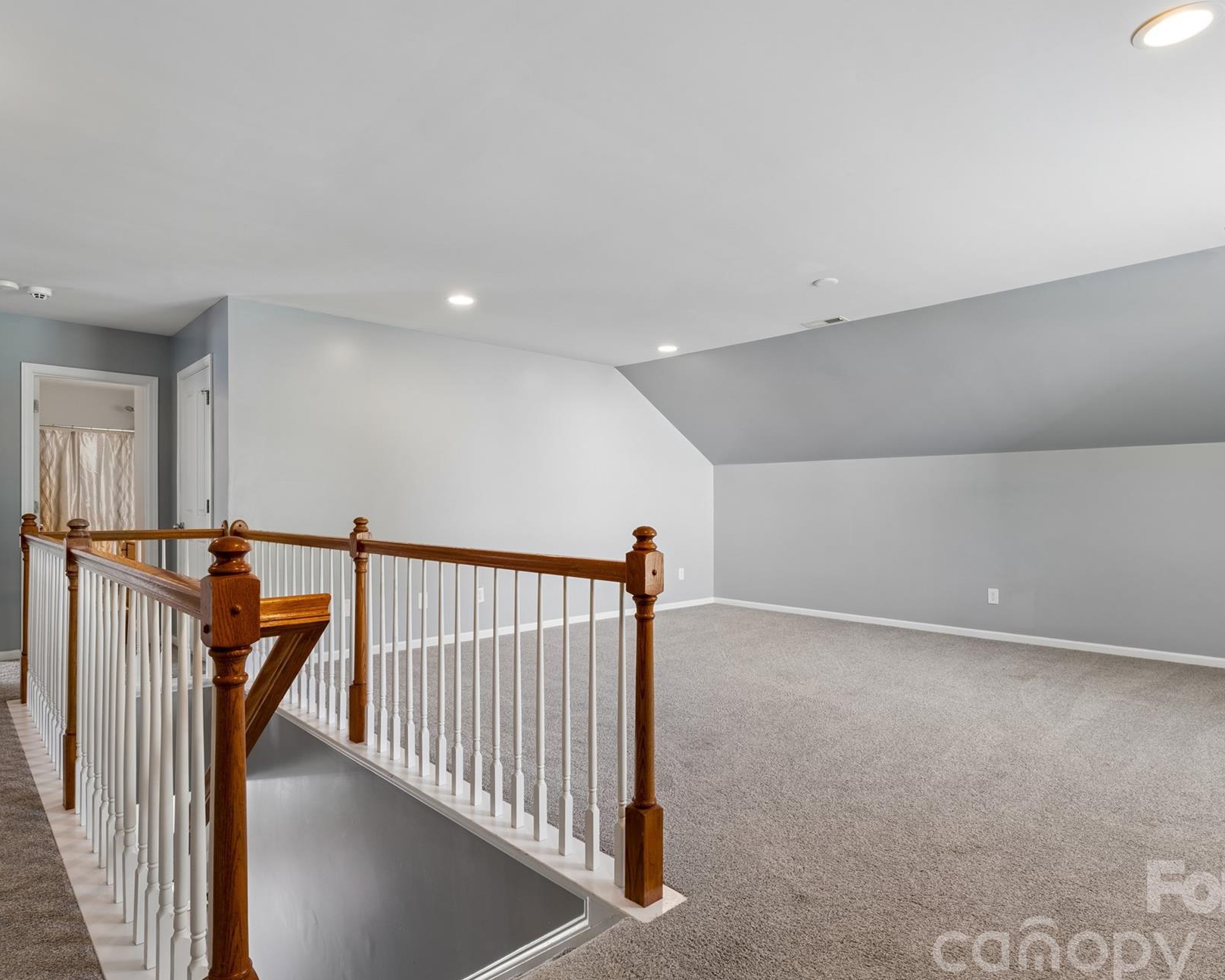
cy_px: 492
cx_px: 613
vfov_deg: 69.2
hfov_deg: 81.5
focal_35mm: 20
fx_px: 711
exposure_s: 1.3
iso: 100
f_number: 13
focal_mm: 16.5
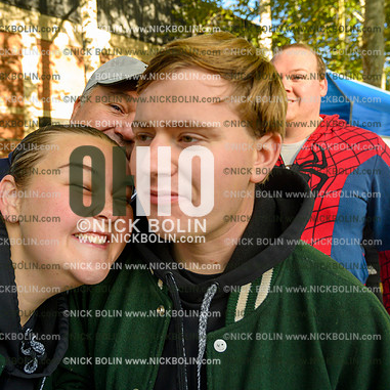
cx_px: 141
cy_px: 194
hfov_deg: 51.9
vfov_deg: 52.5
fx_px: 395
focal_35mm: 31
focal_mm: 24
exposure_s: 1/1250
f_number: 5
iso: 2500
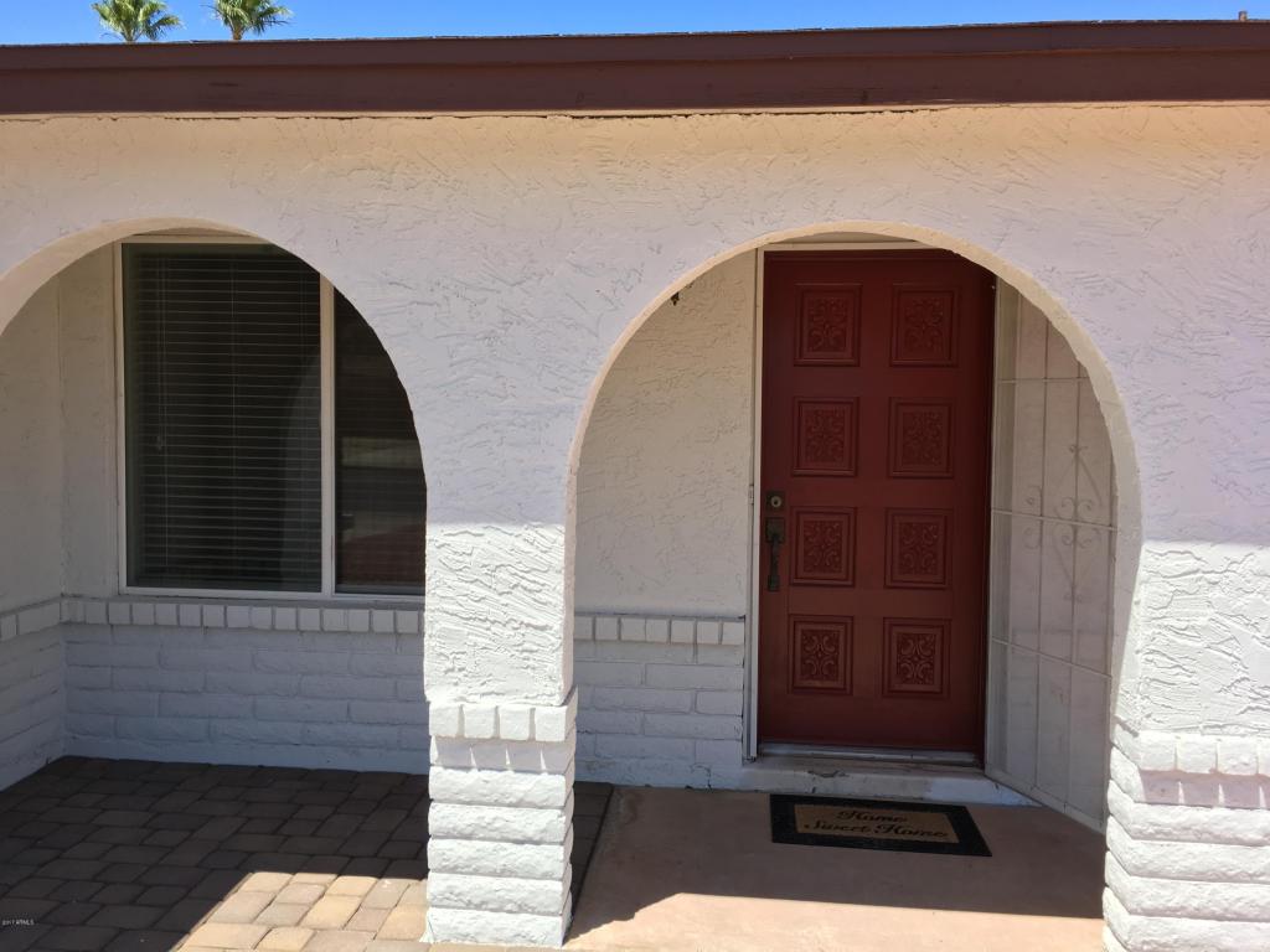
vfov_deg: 48.2
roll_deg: -1.6
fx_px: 1064
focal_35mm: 29
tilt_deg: -3.4
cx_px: 635
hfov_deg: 61.7
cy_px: 476
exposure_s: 1/785
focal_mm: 4.15
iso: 25
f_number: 2.2
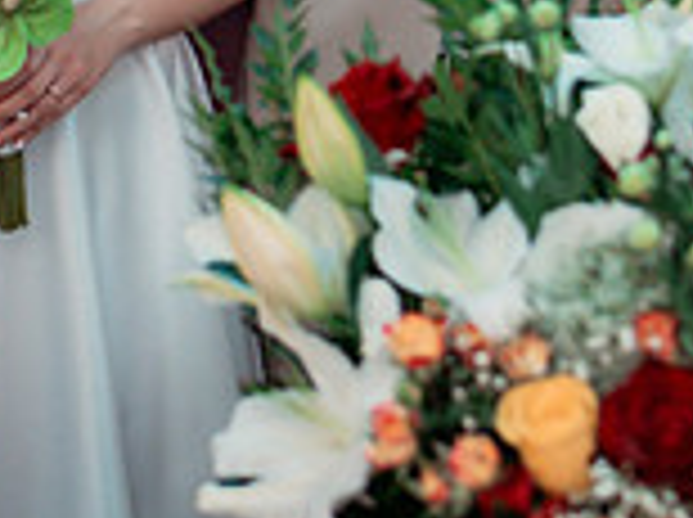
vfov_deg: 11.4
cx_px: 266
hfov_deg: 15.5
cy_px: -142
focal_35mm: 127
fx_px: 2539
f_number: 2.8
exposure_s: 1/250
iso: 800
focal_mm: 35
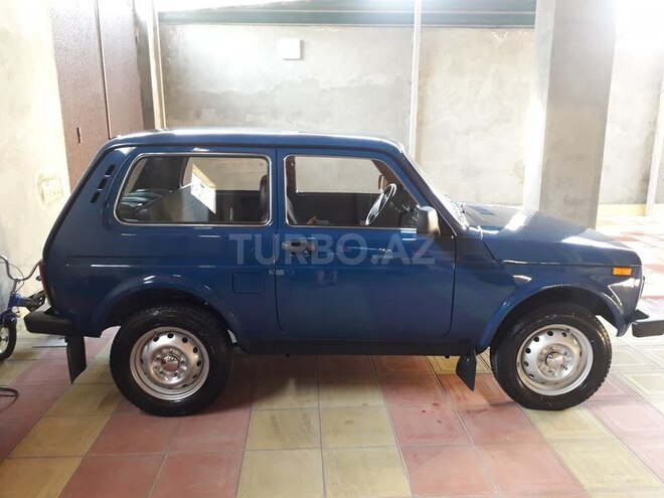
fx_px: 518
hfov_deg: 65.3
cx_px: 332
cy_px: 249
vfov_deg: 51.4
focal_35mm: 27
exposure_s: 1/25
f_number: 1.9
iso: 200
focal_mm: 3.6
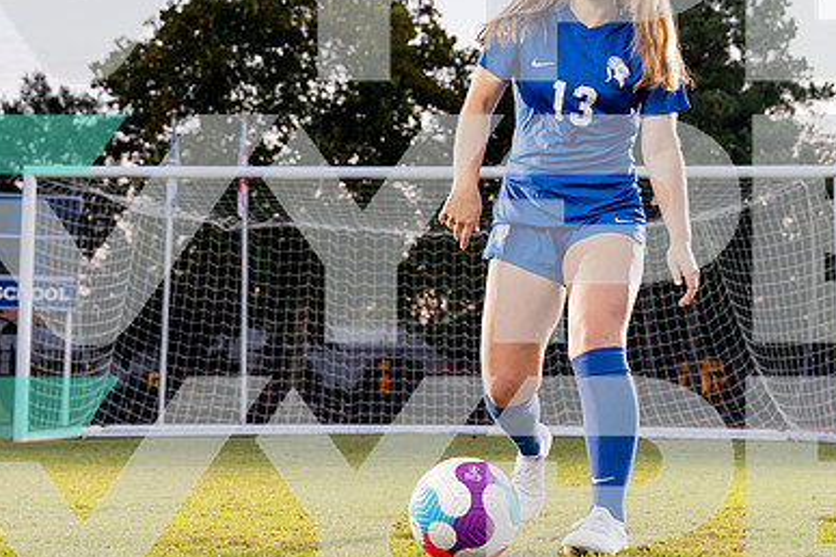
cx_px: 451
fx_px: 1393
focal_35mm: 60
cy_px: 230
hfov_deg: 33.4
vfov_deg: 22.6
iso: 800
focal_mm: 40
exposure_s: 1/250
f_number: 4
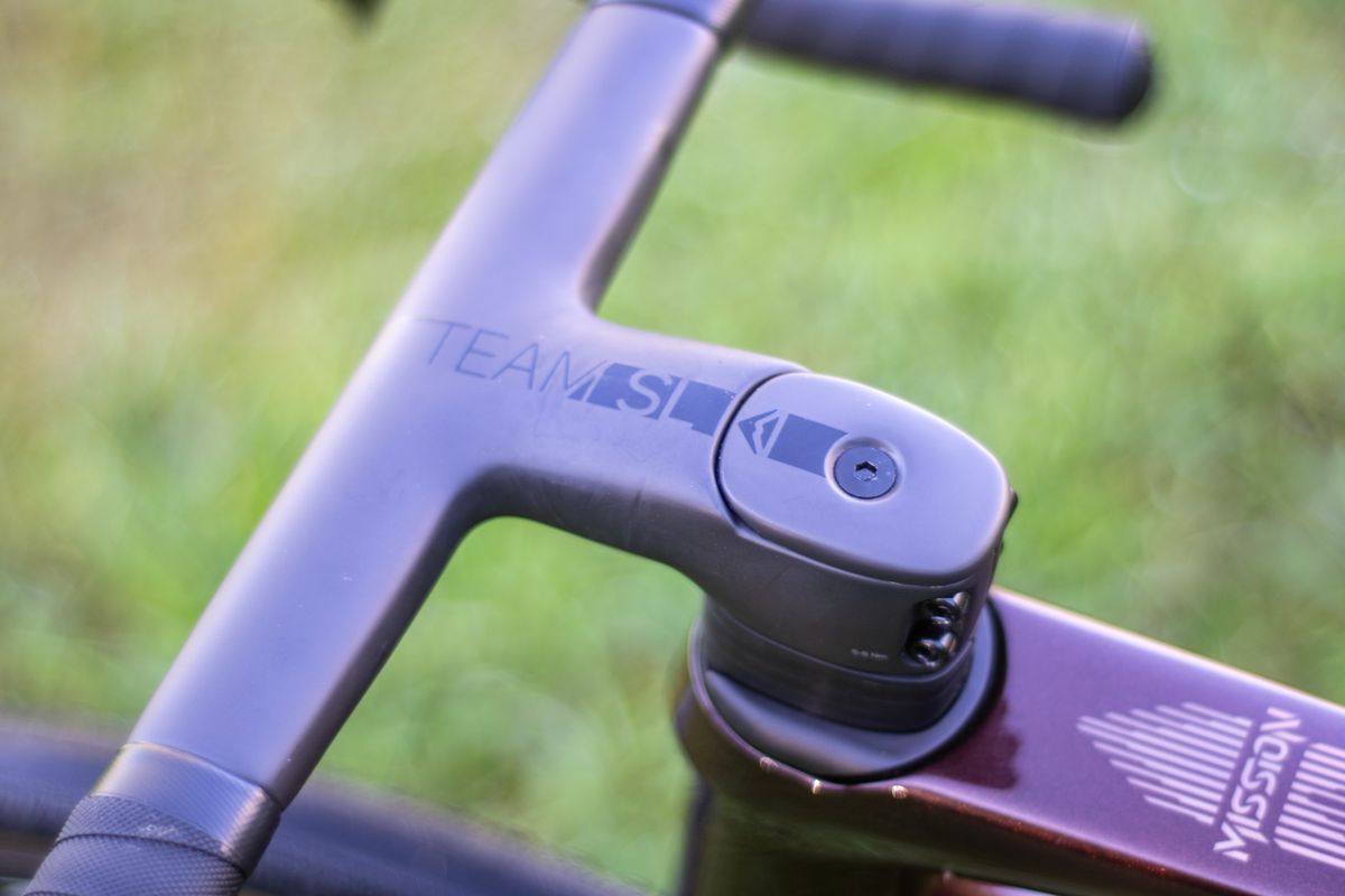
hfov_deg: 27.0
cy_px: 448
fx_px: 2802
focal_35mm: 75
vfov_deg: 18.2
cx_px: 672
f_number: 1.8
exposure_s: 1/125
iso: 100
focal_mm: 50
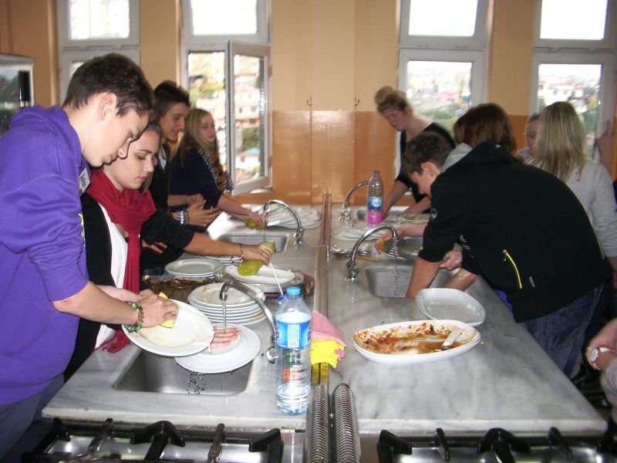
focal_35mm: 35
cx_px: 308
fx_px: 624
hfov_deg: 52.6
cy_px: 232
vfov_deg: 40.7
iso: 100
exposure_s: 1/40
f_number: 2.6
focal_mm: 5.8
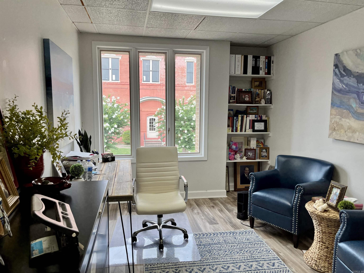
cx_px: 182
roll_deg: -0.5
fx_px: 273
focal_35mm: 26
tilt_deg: -6.5
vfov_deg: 53.1
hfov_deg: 67.3
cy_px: 136
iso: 40
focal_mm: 5.1
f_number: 1.6
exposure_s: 1/143
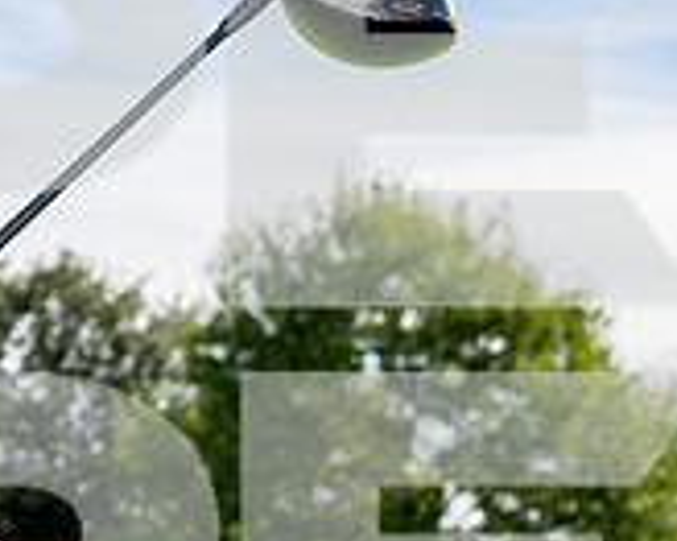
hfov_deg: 12.6
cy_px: 593
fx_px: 2924
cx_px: -334
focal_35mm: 146
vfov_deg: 10.4
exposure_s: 1/250
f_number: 7.1
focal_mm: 44
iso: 100
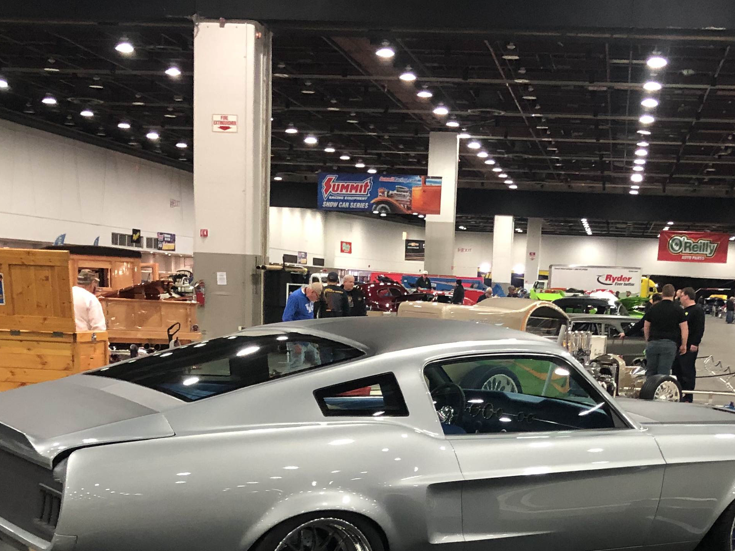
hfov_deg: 32.6
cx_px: 426
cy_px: 577
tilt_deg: -14.5
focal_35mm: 59
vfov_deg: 23.5
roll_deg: -3.9
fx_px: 1253
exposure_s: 1/14
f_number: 1.8
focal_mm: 3.99
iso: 100
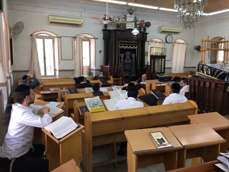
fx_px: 192
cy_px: 86
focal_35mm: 29
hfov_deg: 61.7
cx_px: 114
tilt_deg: -6.8
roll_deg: -0.1
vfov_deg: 48.2
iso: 25
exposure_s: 1/50
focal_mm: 4.15
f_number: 2.2
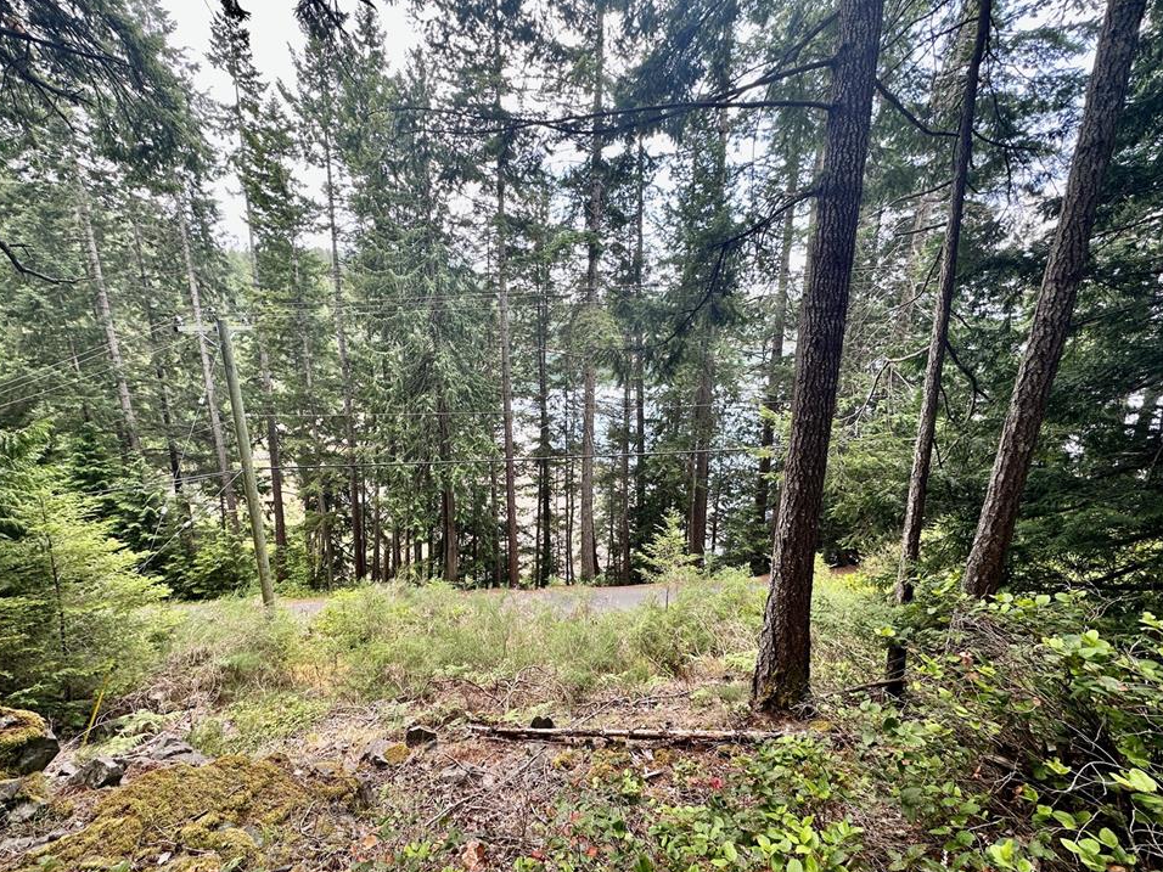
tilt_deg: -13.1
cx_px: 571
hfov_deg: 98.2
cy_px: 438
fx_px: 504
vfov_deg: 81.7
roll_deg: -0.8
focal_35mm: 15
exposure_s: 1/99
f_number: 2.2
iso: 40
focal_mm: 2.22
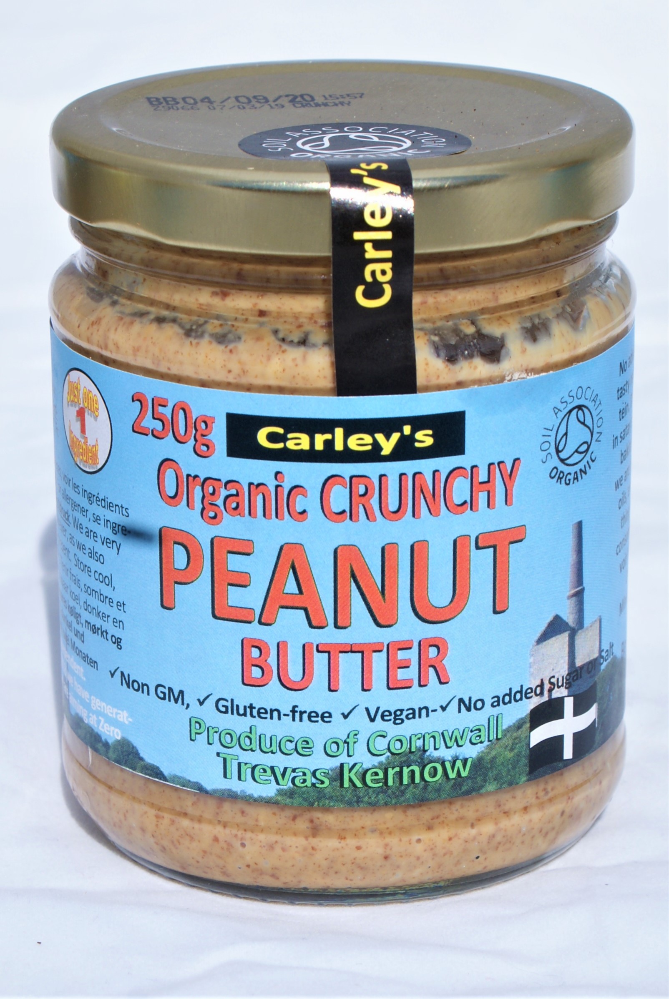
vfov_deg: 27.0
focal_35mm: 75
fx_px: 2084
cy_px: 500
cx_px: 334
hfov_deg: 18.2
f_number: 13
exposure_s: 1/250
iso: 100
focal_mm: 50
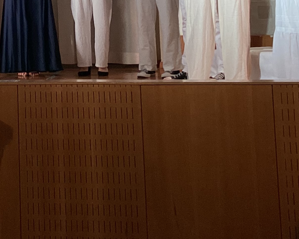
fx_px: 726
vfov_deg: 17.7
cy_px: -61
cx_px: 3
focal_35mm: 82
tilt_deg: +5.4
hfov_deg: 22.4
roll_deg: +0.7
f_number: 2.4
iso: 50
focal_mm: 3.3
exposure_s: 1/50
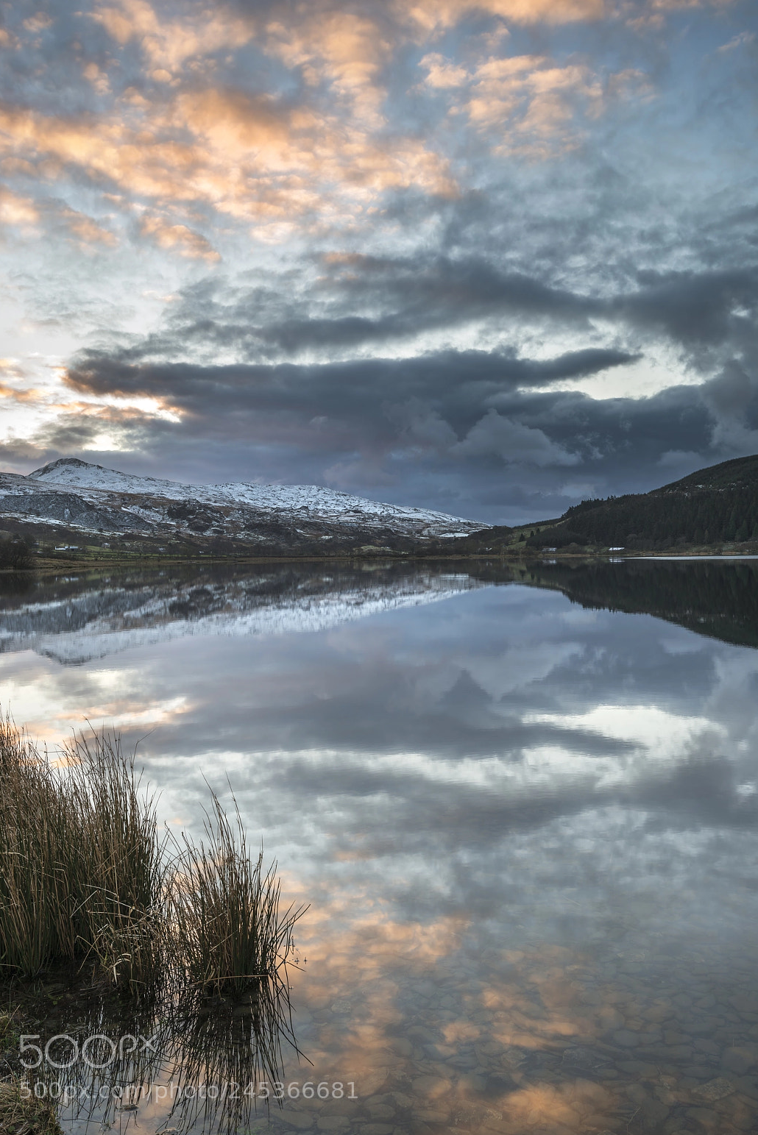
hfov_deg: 46.4
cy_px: 560
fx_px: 883
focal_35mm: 28
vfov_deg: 65.5
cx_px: 366
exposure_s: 1/10
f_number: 16
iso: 100
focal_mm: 27
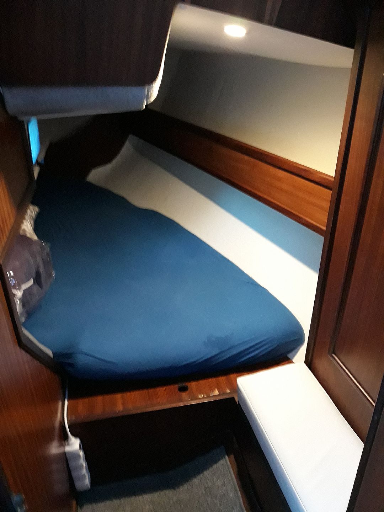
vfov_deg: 65.3
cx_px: 192
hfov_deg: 51.4
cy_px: 256
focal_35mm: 27
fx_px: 399
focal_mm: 3.71
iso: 640
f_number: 1.7
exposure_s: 1/20
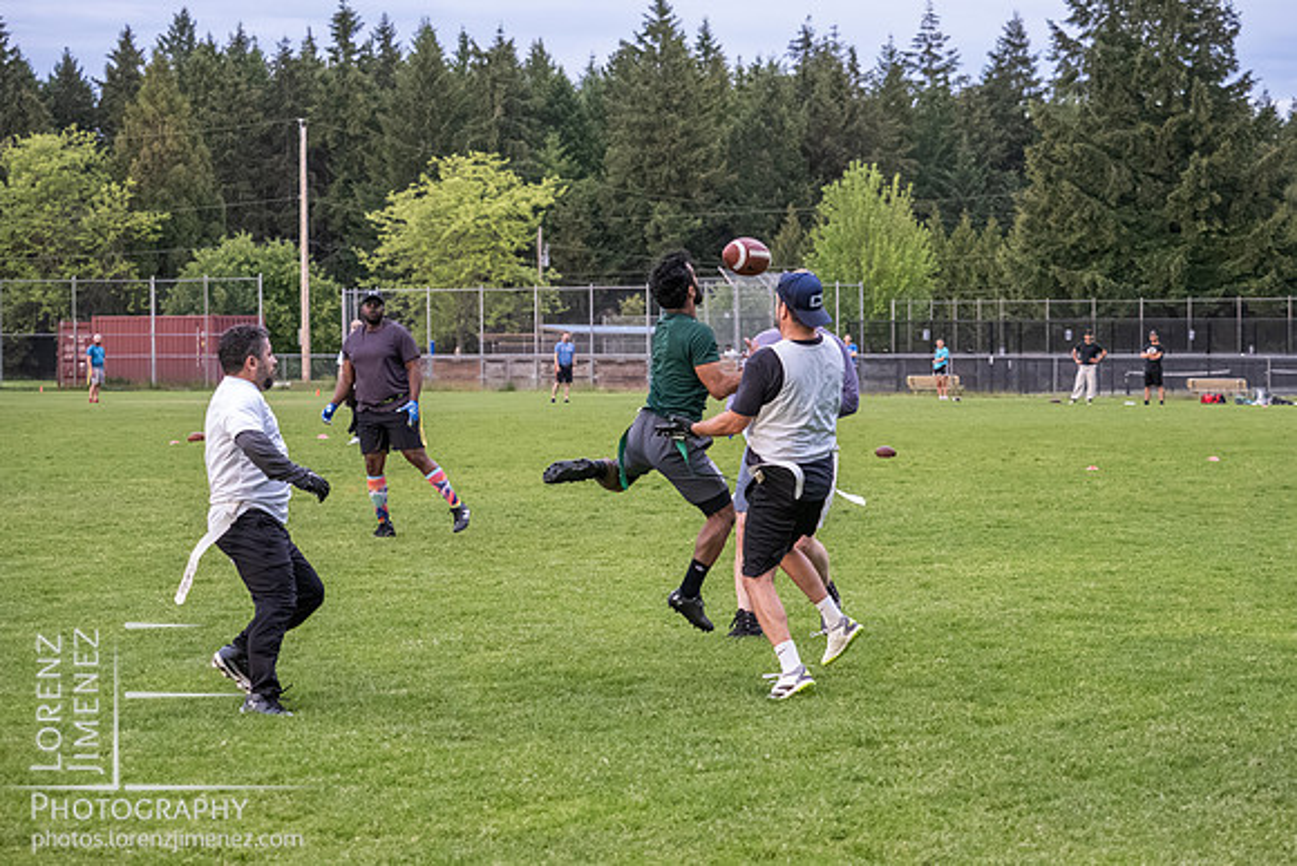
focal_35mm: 84
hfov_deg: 24.1
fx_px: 3042
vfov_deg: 16.2
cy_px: 433
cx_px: 648
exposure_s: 1/1250
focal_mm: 40
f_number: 2.8
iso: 4000
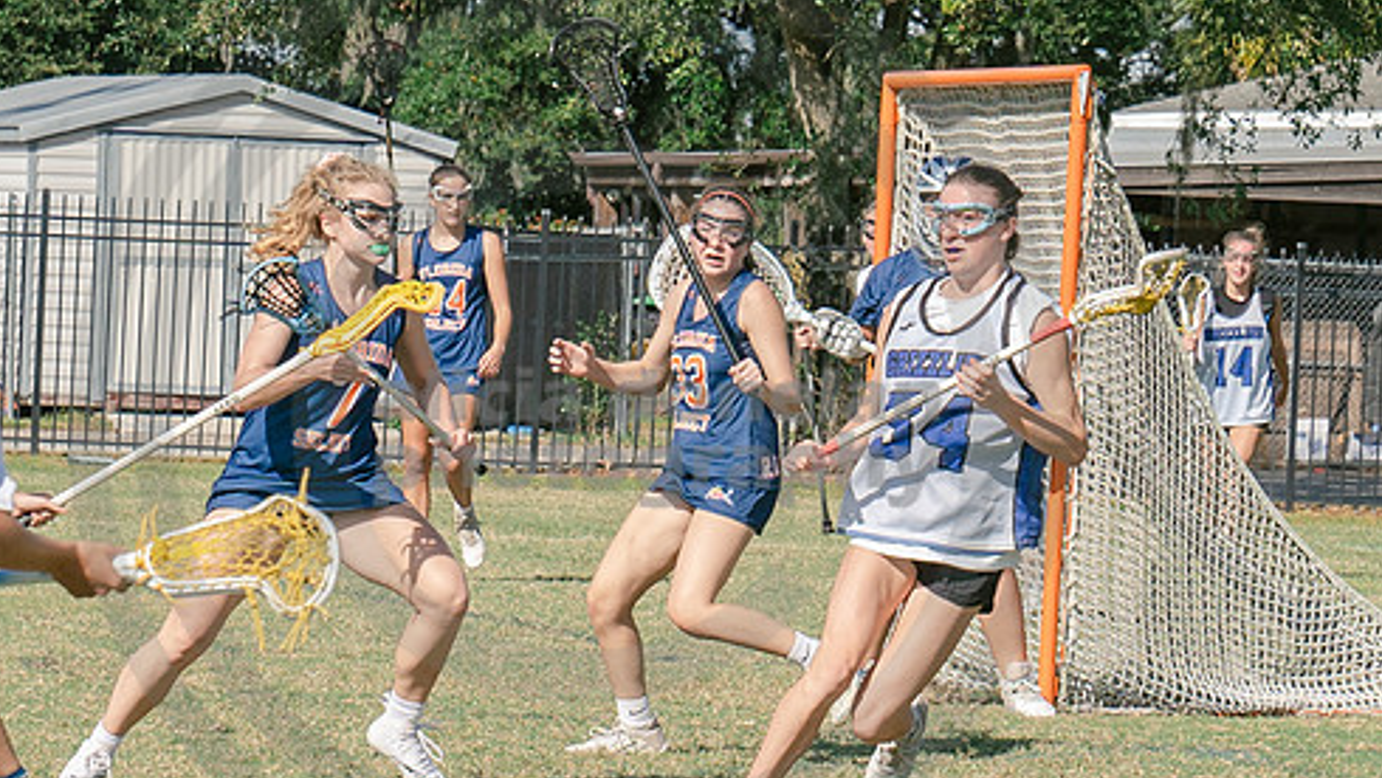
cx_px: 899
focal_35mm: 275
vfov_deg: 4.4
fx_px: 10081
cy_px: 403
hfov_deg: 7.8
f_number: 5.6
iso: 250
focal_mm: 70
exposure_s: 1/1250
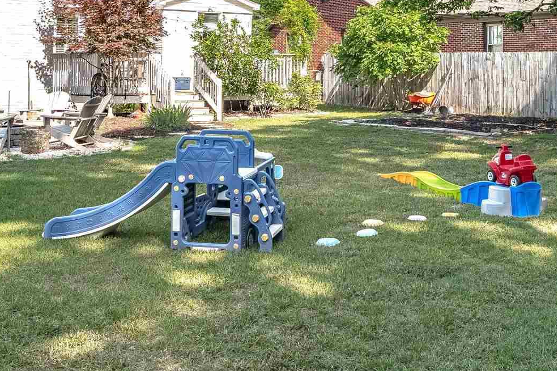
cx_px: 377
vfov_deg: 27.6
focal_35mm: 47
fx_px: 727
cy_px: 36
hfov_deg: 41.3
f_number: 7.1
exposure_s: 1/8000
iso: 500
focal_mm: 16
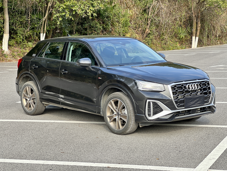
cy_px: 86
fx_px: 505
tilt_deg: -5.6
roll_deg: +2.3
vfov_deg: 19.1
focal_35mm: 77
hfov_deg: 25.3
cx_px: 114
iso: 64
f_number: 2.8
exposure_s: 1/121
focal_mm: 9
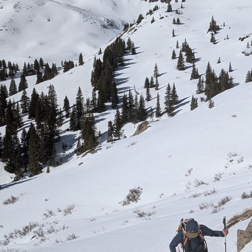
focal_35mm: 52
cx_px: 243
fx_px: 428
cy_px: 119
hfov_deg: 30.8
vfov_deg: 32.8
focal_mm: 6.9
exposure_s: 1/5882
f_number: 1.68
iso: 35
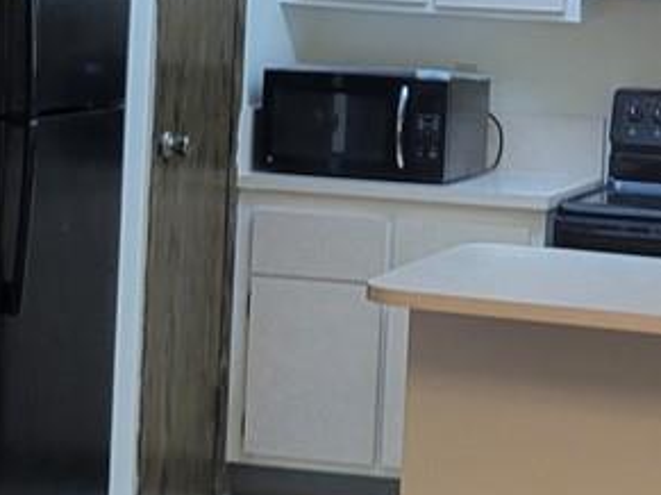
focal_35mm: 143
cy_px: 41
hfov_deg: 13.7
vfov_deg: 10.3
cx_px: 604
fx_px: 2729
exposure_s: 1/40
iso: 100
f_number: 1.8
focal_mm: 5.4
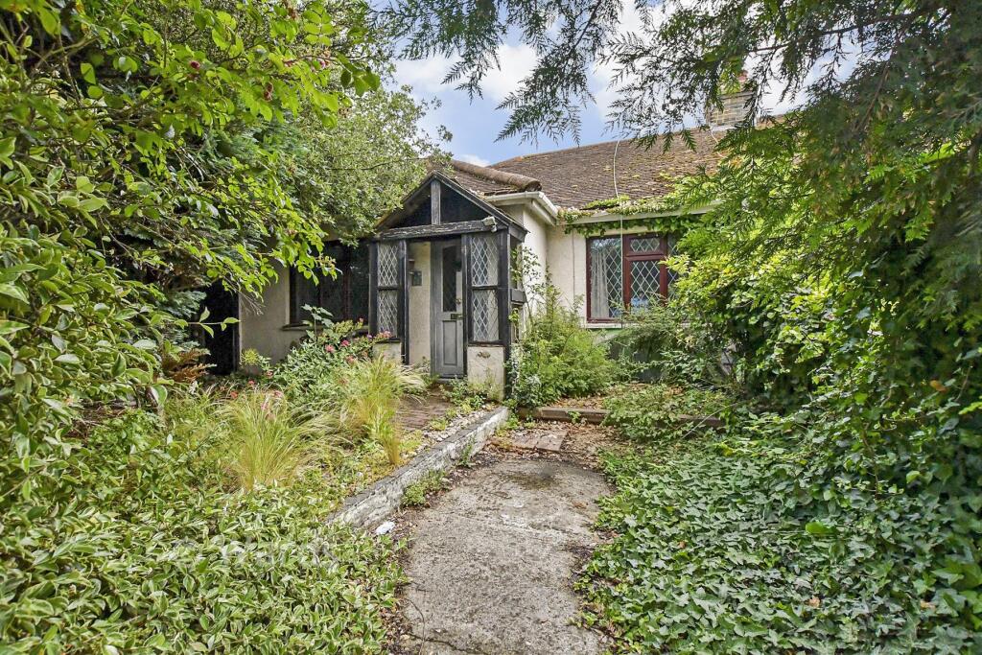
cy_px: 328
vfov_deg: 77.3
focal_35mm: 15
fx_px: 409
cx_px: 491
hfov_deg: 100.4
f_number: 7.1
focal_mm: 10
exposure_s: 1/1600
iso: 2500
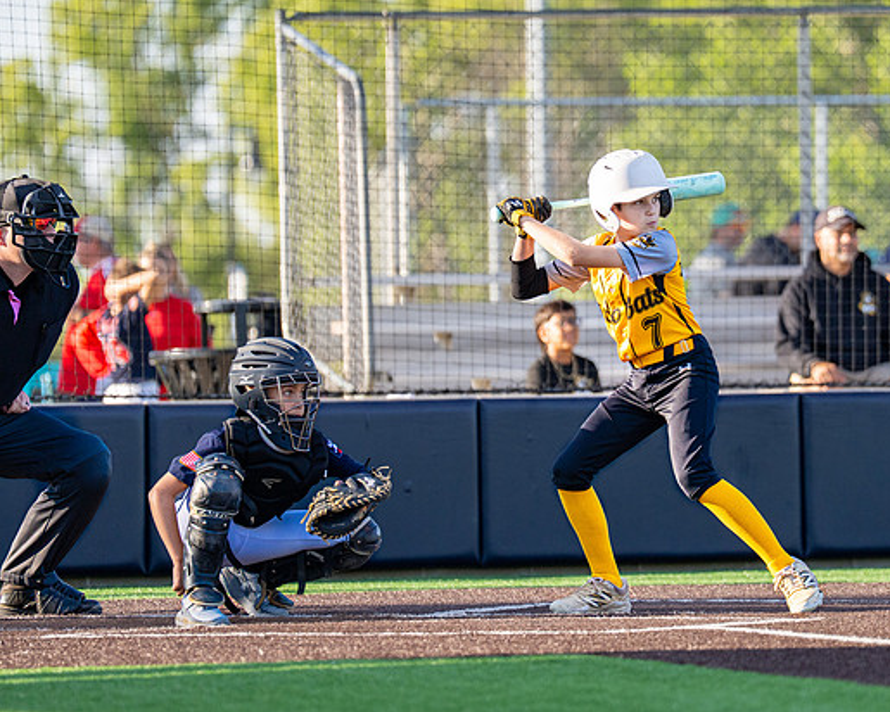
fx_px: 9772
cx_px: 631
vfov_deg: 4.2
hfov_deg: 5.2
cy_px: 286
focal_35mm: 371
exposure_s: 1/2000
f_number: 2.8
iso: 320
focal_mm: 200
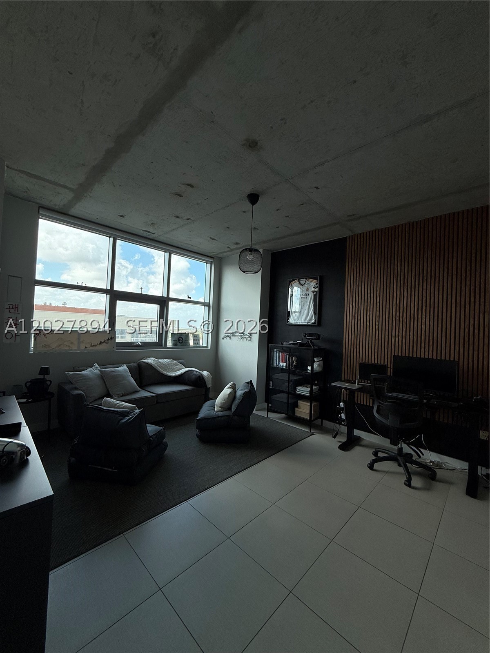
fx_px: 264
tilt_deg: +1.3
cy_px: 326
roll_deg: -3.3
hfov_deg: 85.7
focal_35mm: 14
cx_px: 245
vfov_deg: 102.1
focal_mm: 2.22
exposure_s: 1/419
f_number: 2.2
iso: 50
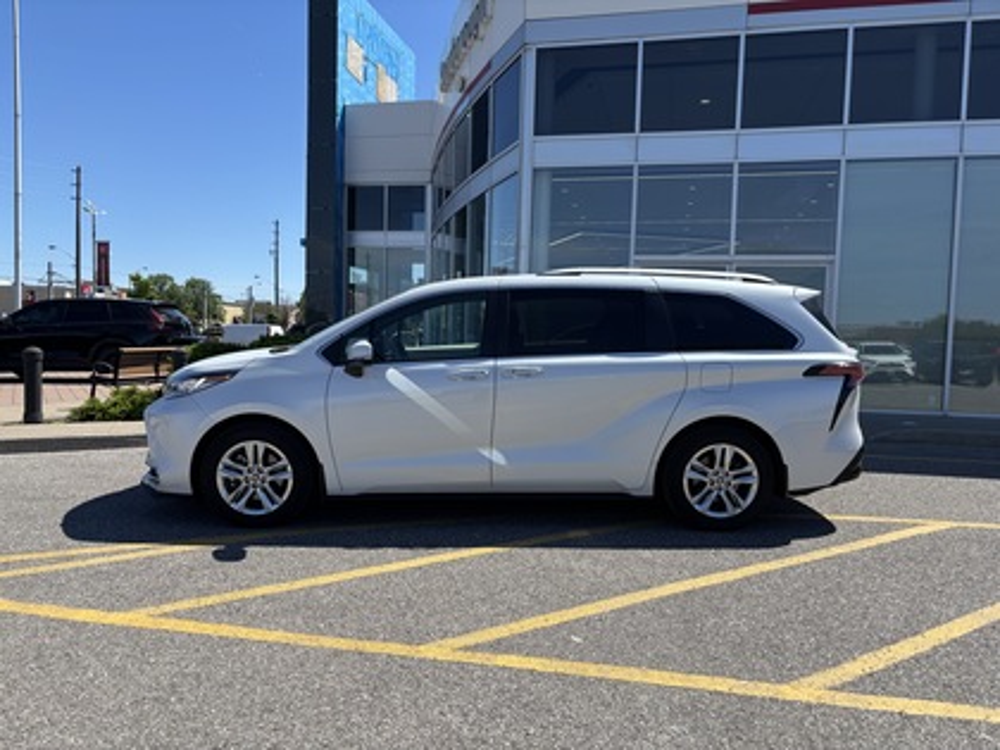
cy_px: 375
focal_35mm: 26
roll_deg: -1.5
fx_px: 751
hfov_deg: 67.3
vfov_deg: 53.1
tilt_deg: -3.8
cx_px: 500
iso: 50
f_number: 1.6
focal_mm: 5.96
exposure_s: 1/3021
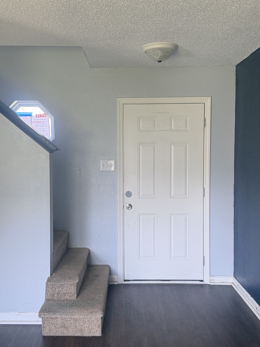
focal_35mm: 39
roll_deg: -0.4
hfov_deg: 36.8
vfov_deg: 47.9
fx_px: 391
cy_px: 169
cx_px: 116
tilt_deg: -4.0
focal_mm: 6.76
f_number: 1.78
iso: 250
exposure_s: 1/60
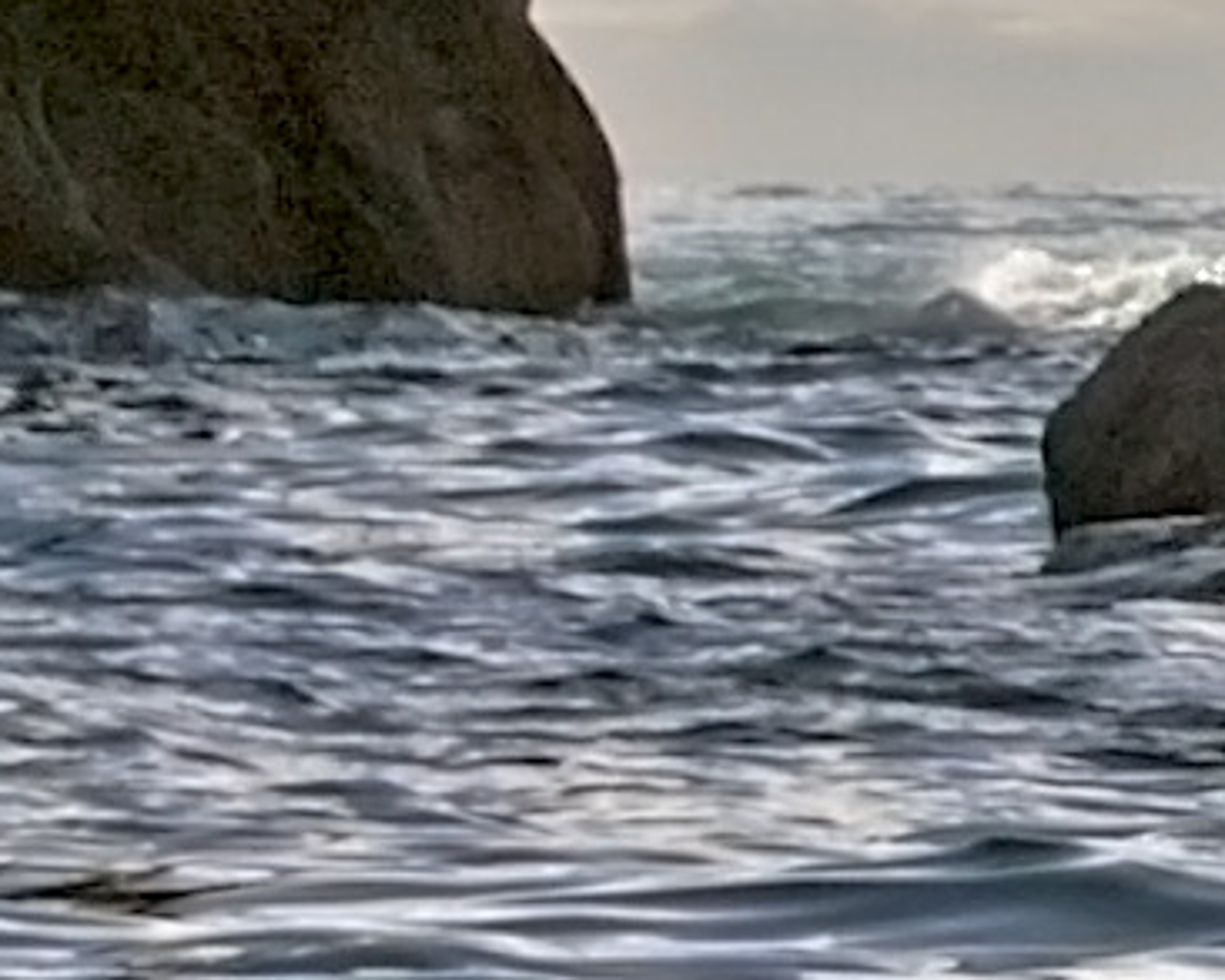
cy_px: -438
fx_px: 25132
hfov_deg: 2.7
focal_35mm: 693
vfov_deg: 2.2
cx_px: 4532
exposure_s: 1/800
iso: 100
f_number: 9
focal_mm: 60
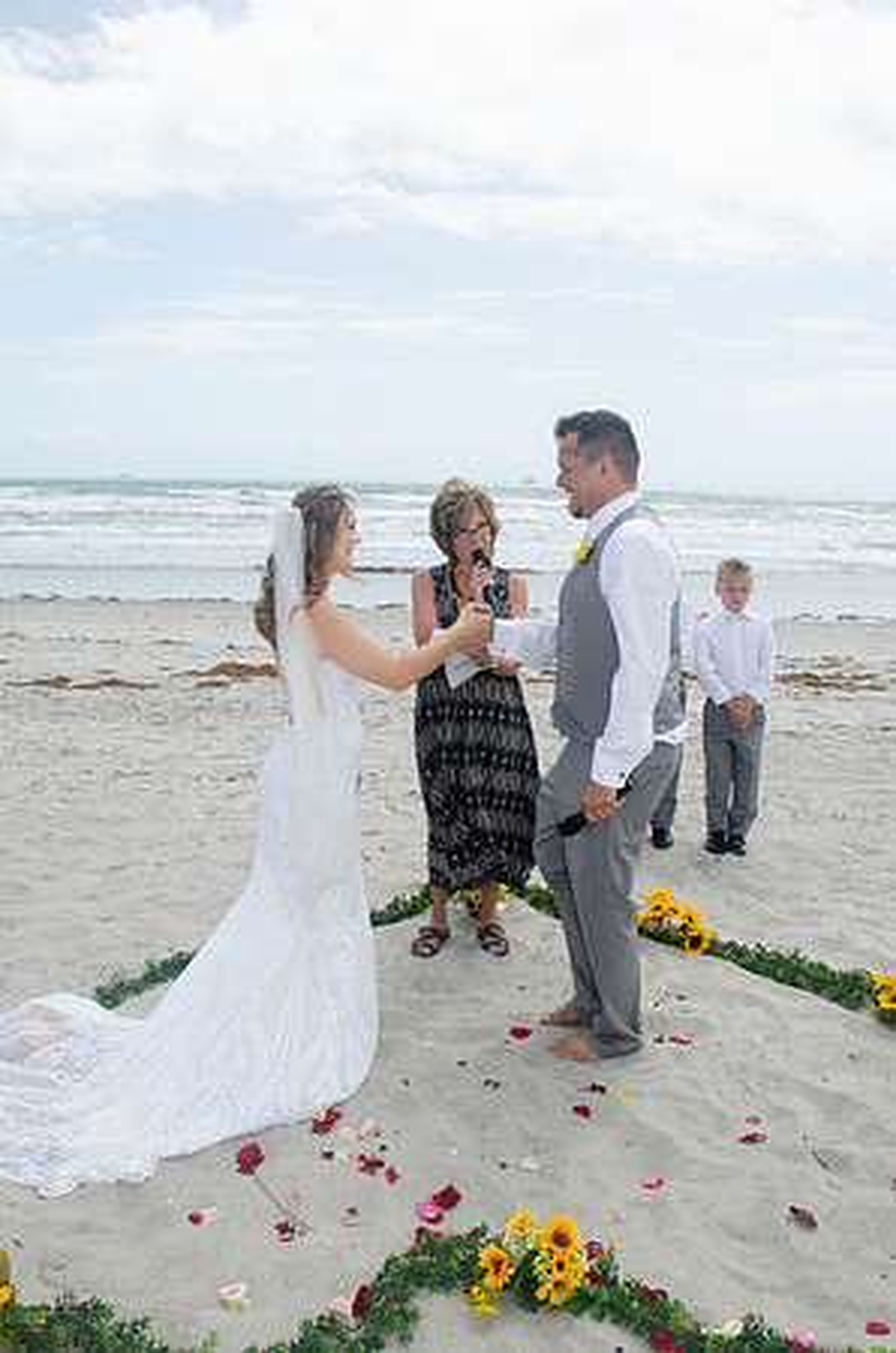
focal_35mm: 27
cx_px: 448
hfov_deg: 47.7
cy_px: 676
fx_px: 1013
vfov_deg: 67.5
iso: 100
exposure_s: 1/250
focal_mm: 18
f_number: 11
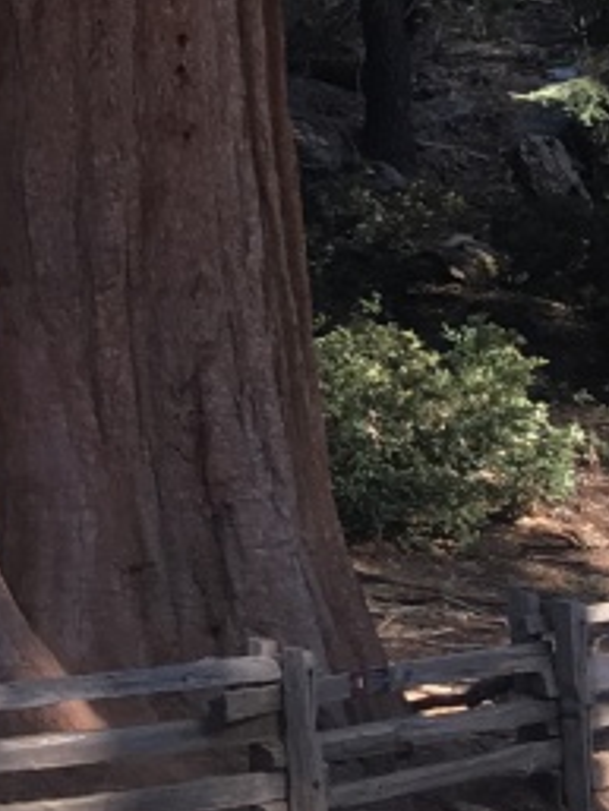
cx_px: -495
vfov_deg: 11.7
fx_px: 3609
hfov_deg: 9.2
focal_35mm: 154
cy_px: -731
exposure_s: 1/120
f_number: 2.2
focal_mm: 4.15
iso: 25
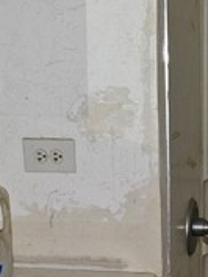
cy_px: 183
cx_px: 241
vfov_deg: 23.4
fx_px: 664
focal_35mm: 83
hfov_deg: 17.1
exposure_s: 1/24
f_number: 1.7
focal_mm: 6.3
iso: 125
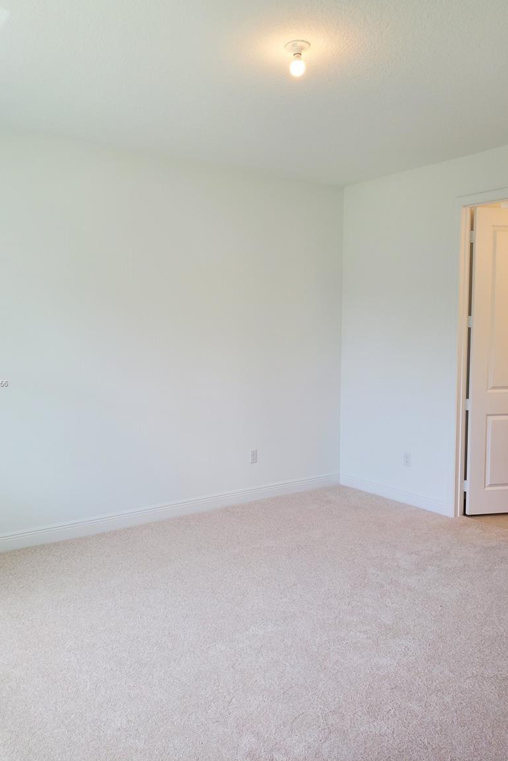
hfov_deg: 46.4
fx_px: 592
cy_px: 383
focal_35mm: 28
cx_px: 244
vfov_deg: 65.5
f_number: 2.4
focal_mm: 4.3
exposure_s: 1/120
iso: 80
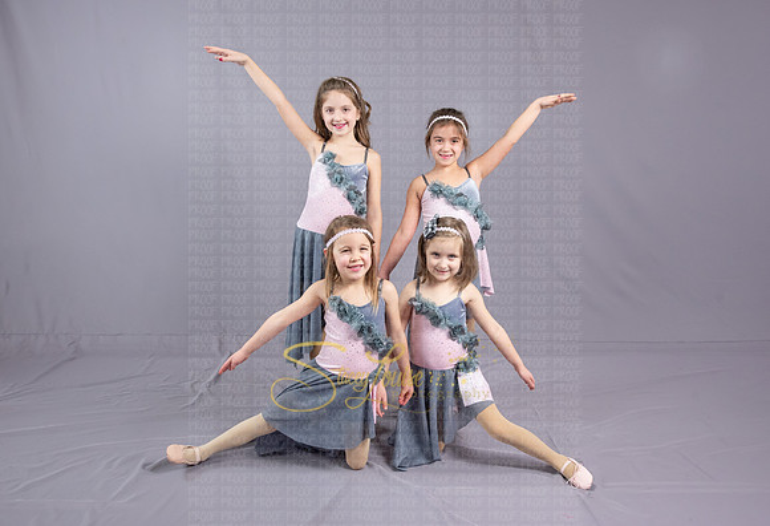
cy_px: 246
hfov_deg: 65.9
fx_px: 593
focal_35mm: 28
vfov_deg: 47.8
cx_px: 403
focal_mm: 24
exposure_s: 1/125
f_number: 6.3
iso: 2500
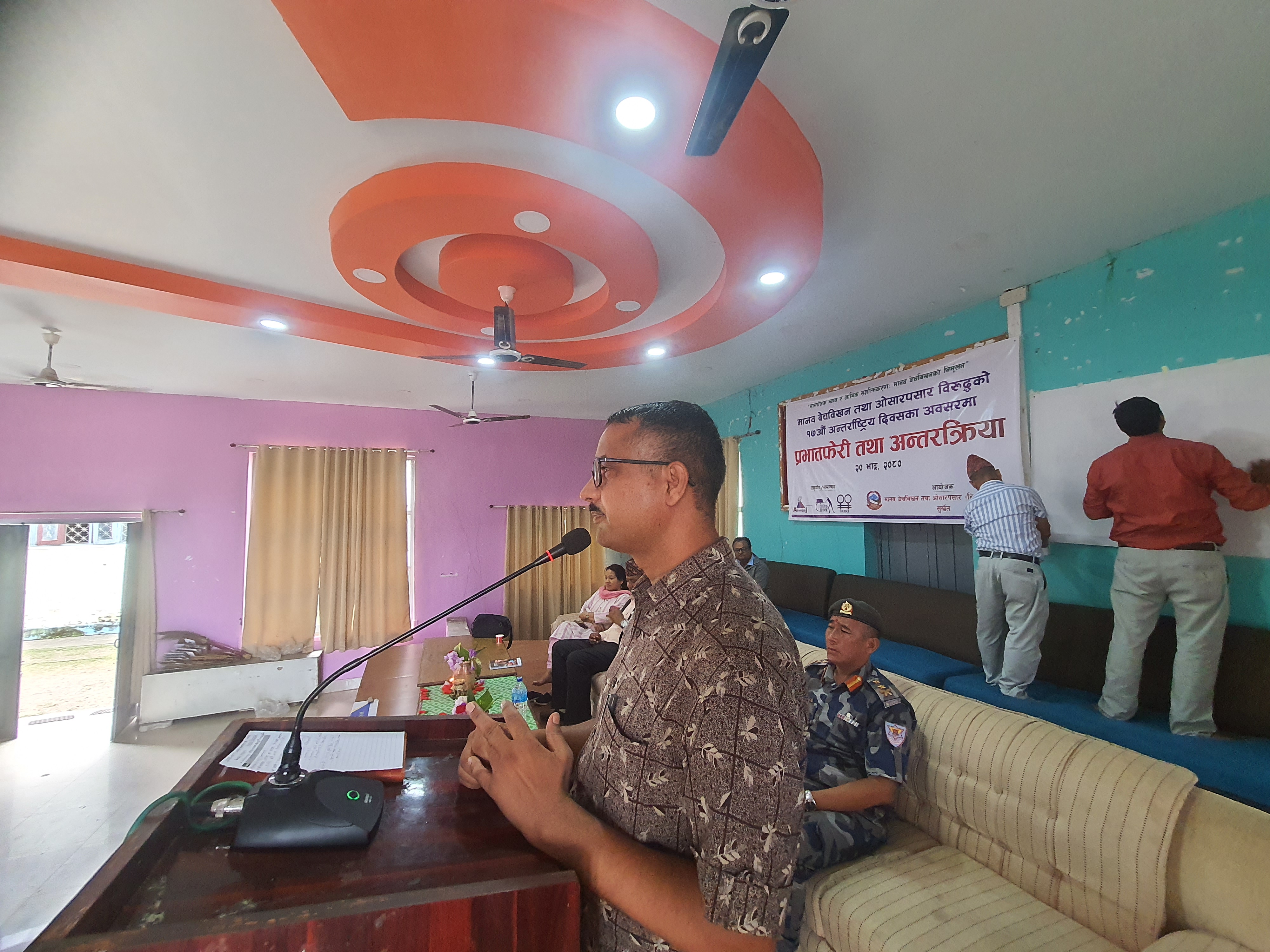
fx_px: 477
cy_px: 476
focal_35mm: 13
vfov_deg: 89.9
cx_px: 635
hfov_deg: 106.2
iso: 320
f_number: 2.2
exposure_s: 1/50
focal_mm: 1.74
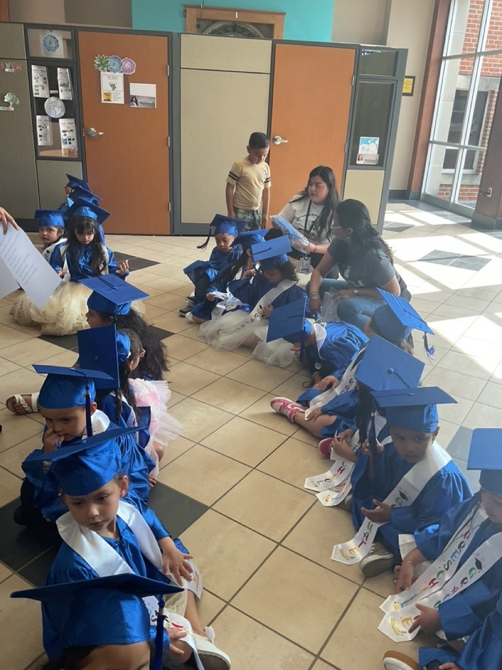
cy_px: 335
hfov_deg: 48.2
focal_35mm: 29
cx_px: 251
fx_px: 561
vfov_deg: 61.7
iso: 64
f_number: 1.8
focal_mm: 3
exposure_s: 1/120
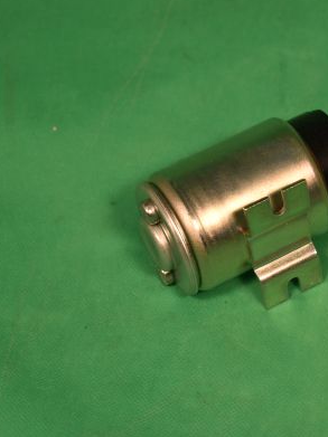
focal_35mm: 122
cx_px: 274
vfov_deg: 16.2
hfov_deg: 12.1
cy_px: 216
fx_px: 1539
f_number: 5.6
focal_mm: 55
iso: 100
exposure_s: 1/200
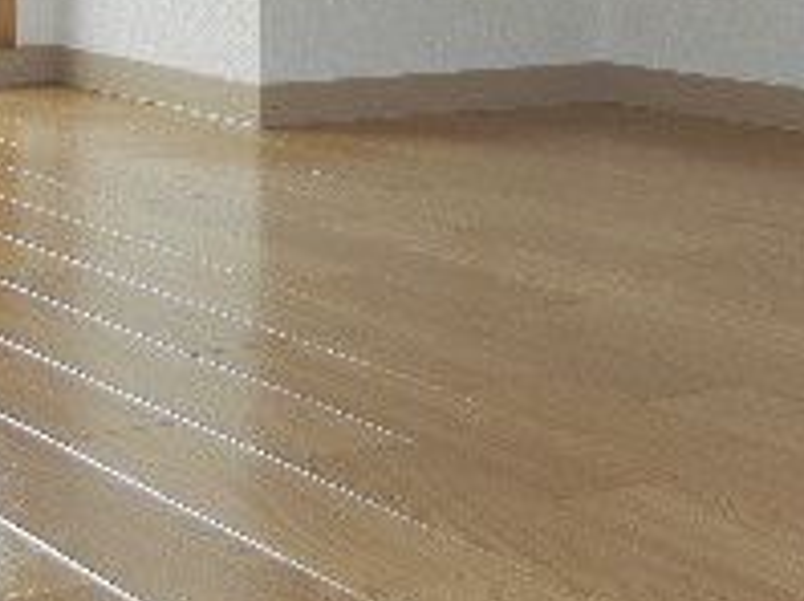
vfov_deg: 14.8
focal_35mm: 97
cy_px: -93
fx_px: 2250
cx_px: 288
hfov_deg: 20.2
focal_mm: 5.4
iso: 160
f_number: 3.5
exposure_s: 1/49.1
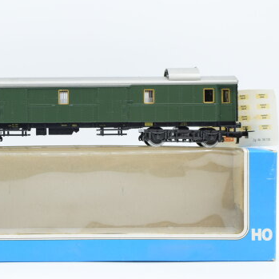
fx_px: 700
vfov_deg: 22.6
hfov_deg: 22.3
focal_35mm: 77
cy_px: 139
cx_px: 65
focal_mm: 35
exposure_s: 1/125
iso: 320
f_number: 8
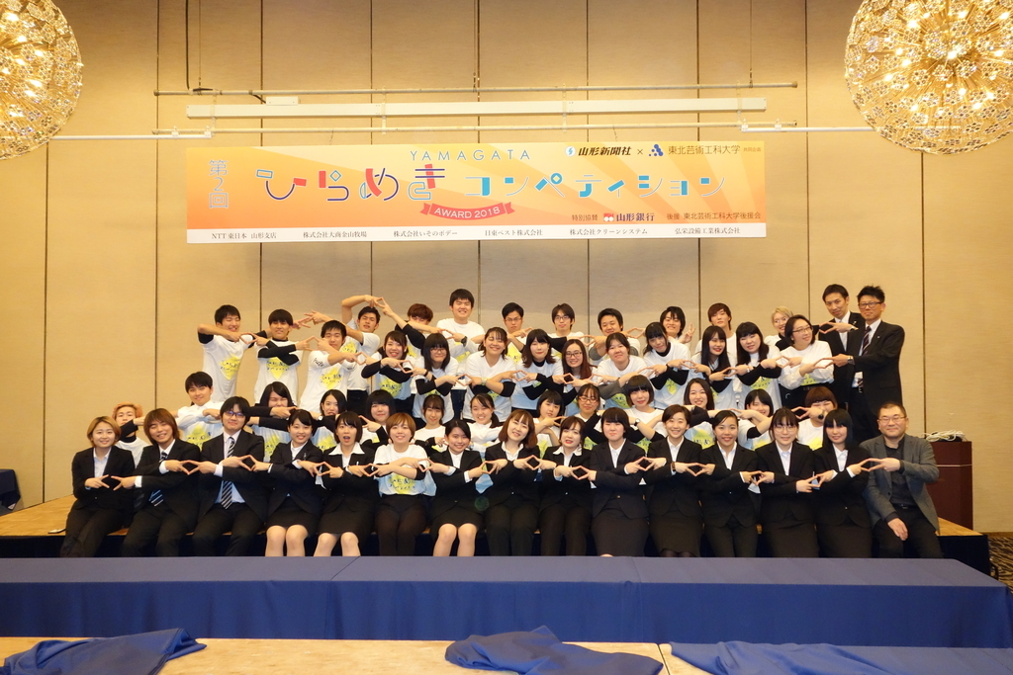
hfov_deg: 57.2
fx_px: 929
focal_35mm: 33
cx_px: 506
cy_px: 338
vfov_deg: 40.0
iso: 1600
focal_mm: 12.32
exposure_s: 1/50
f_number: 4
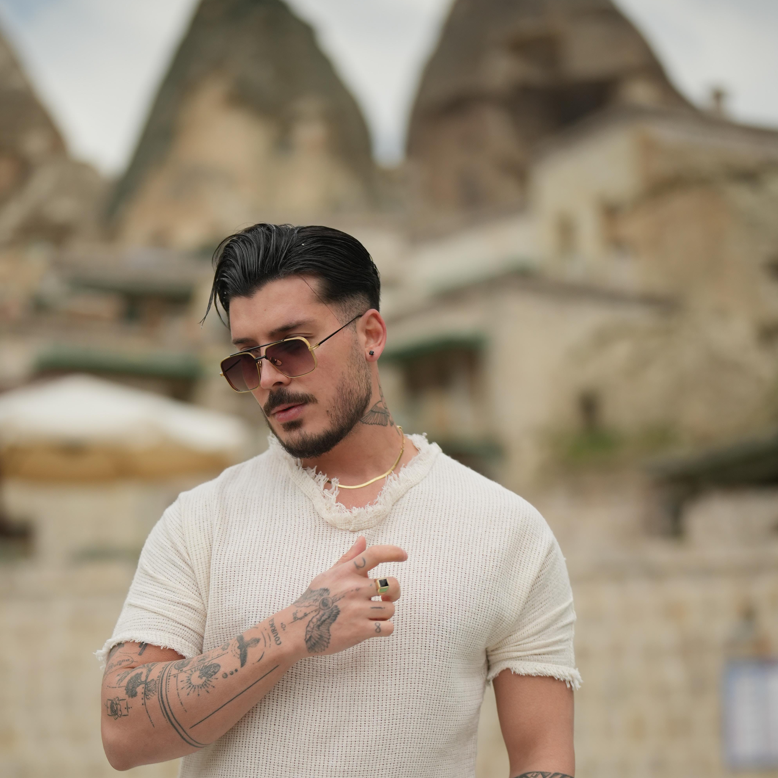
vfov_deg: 22.8
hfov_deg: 23.0
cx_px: 351
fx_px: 1907
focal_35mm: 75
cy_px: 590
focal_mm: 50
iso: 320
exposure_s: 1/1250
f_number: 1.2
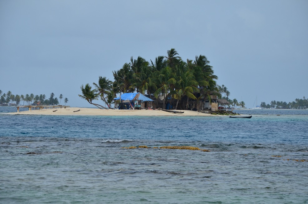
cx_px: 154
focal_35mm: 158
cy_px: 102
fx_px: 1345
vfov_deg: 8.7
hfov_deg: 13.1
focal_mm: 105
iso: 250
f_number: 8
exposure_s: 1/1600
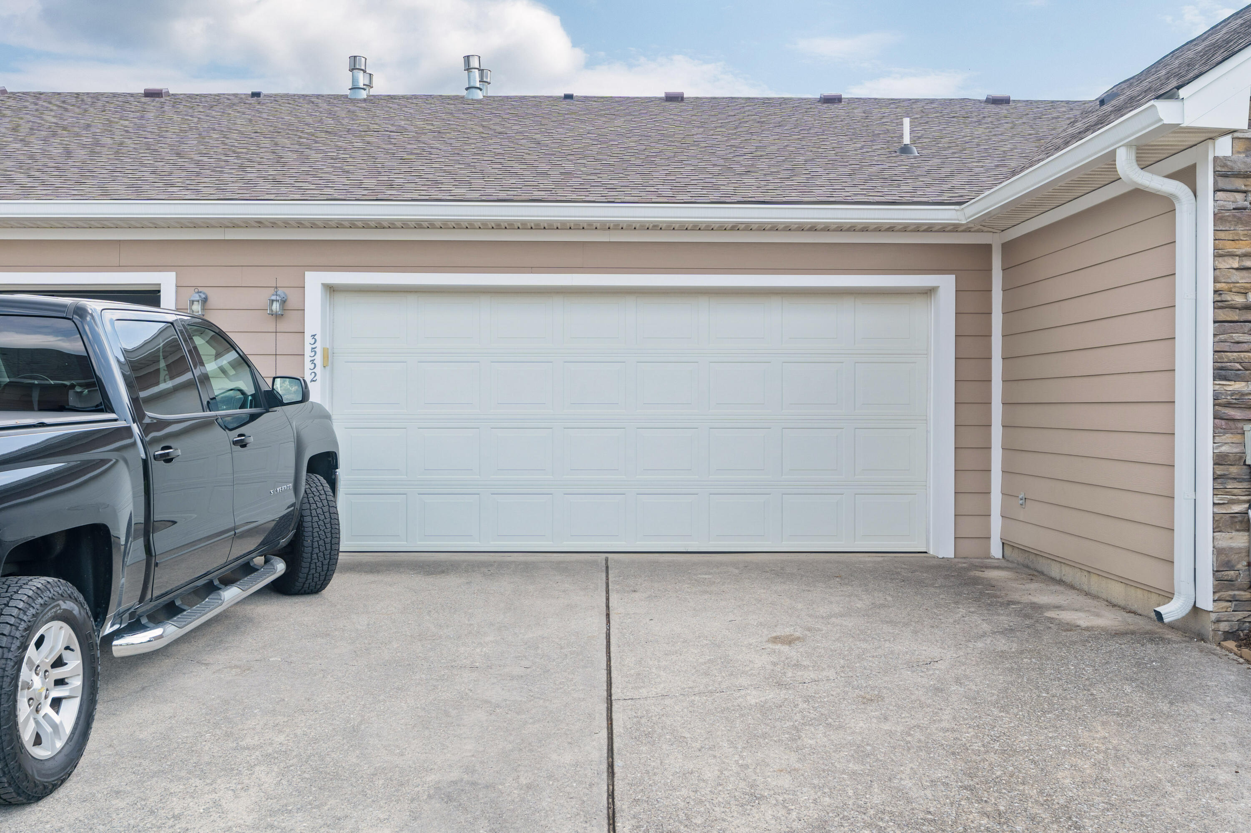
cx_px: 626
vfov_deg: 37.8
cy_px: 416
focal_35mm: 35
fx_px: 1216
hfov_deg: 54.4
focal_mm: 35
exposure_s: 1/400
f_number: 7.1
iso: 320
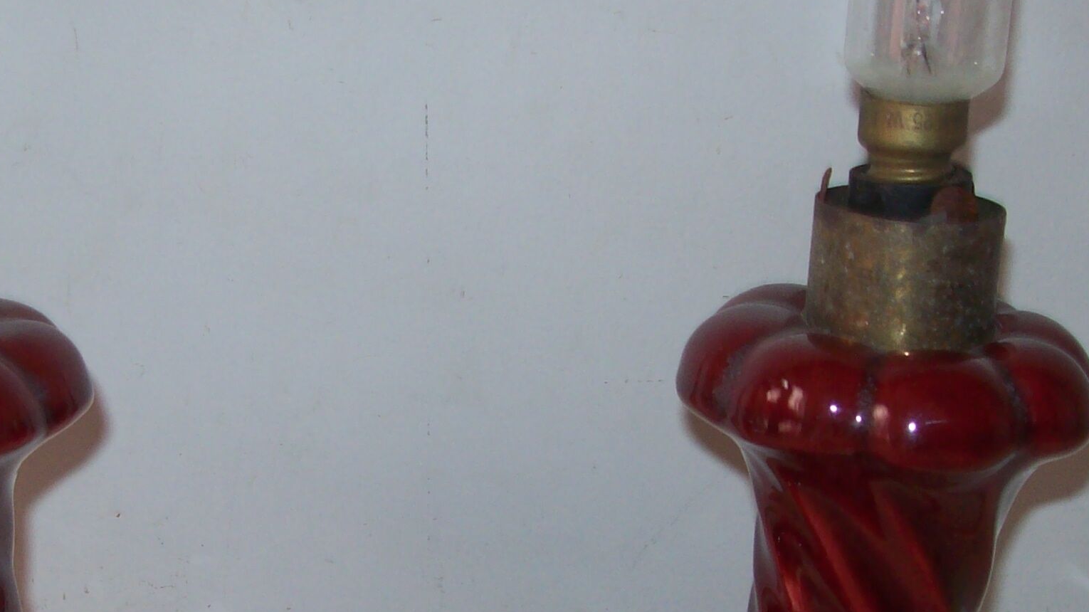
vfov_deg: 16.5
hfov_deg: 28.8
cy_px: 435
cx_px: 370
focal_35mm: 73
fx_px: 2108
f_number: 2.7
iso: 80
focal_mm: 6
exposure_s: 1/64
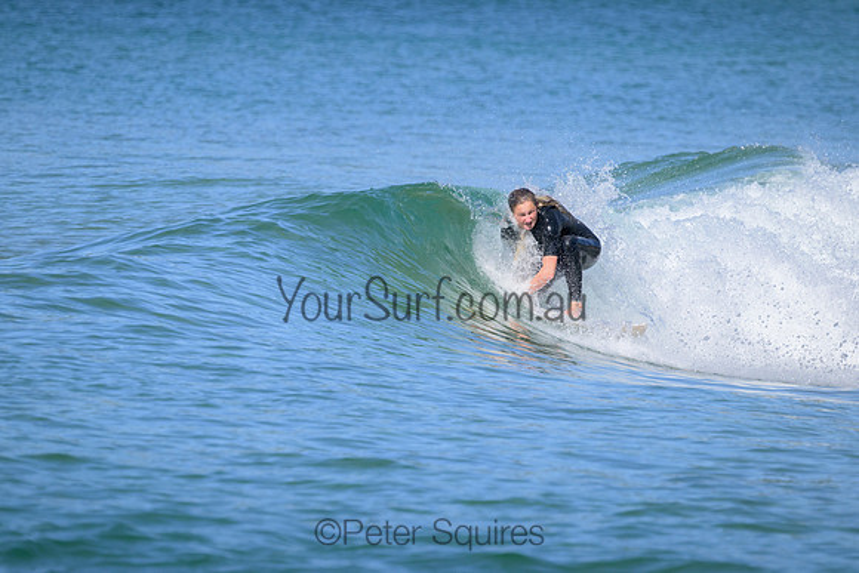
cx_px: 430
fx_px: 14319
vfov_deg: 2.3
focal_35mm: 600
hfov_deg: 3.4
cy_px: 286
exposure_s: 1/2000
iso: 1000
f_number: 11
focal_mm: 600
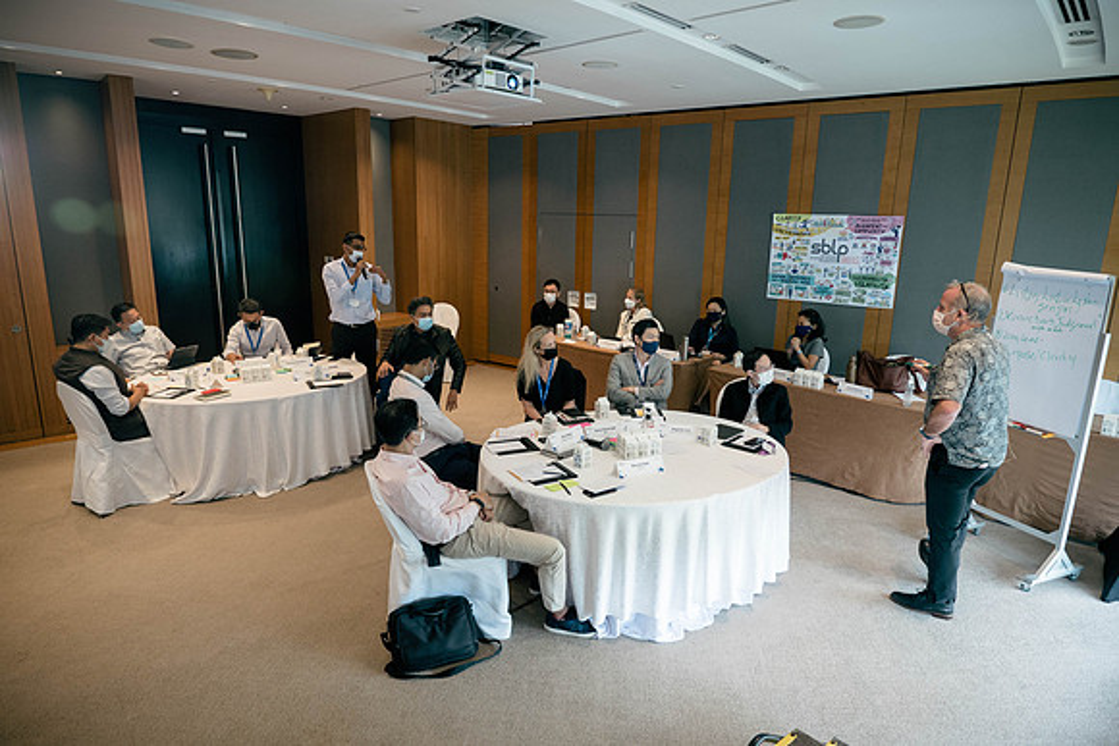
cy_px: 373
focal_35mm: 21
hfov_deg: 81.7
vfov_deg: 60.0
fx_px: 647
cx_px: 560
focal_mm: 10
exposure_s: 1/100
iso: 500
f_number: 1.7
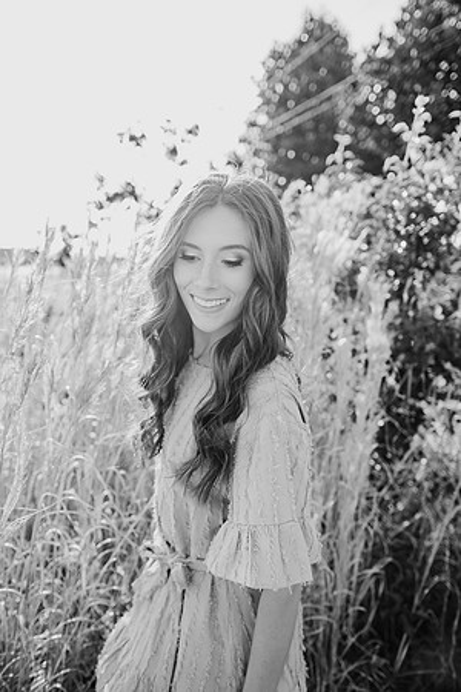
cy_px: 346
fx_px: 461
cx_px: 230
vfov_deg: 73.7
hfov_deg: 53.1
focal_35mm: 24
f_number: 2.5
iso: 100
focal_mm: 24
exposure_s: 1/400
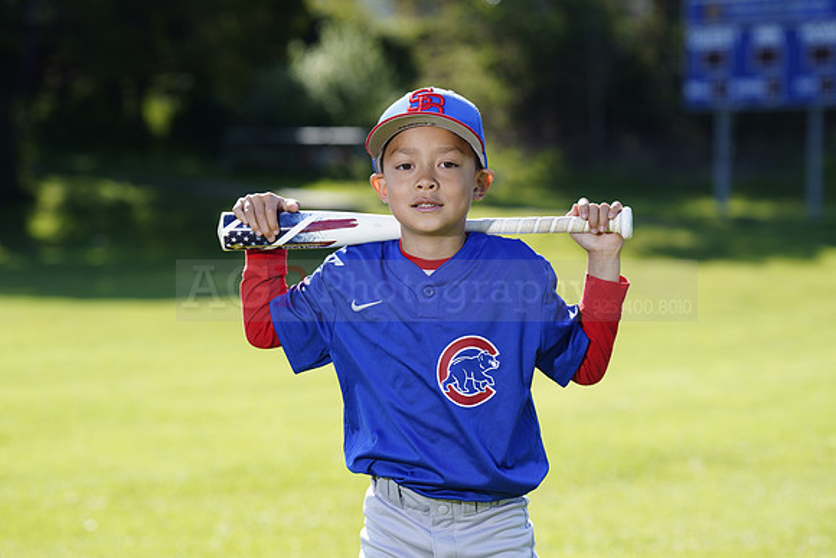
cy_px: 279
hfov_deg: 14.0
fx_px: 3414
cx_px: 418
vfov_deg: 9.3
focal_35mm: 147
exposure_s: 1/250
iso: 100
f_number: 5
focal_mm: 147
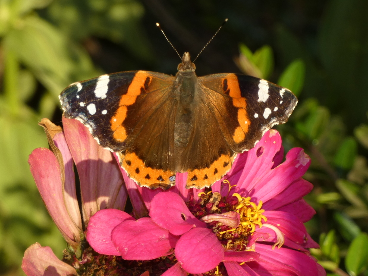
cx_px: 184
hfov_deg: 5.3
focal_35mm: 372
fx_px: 3955
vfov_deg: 4.0
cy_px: 138
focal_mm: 66.7
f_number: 5.6
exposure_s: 1/125
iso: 125
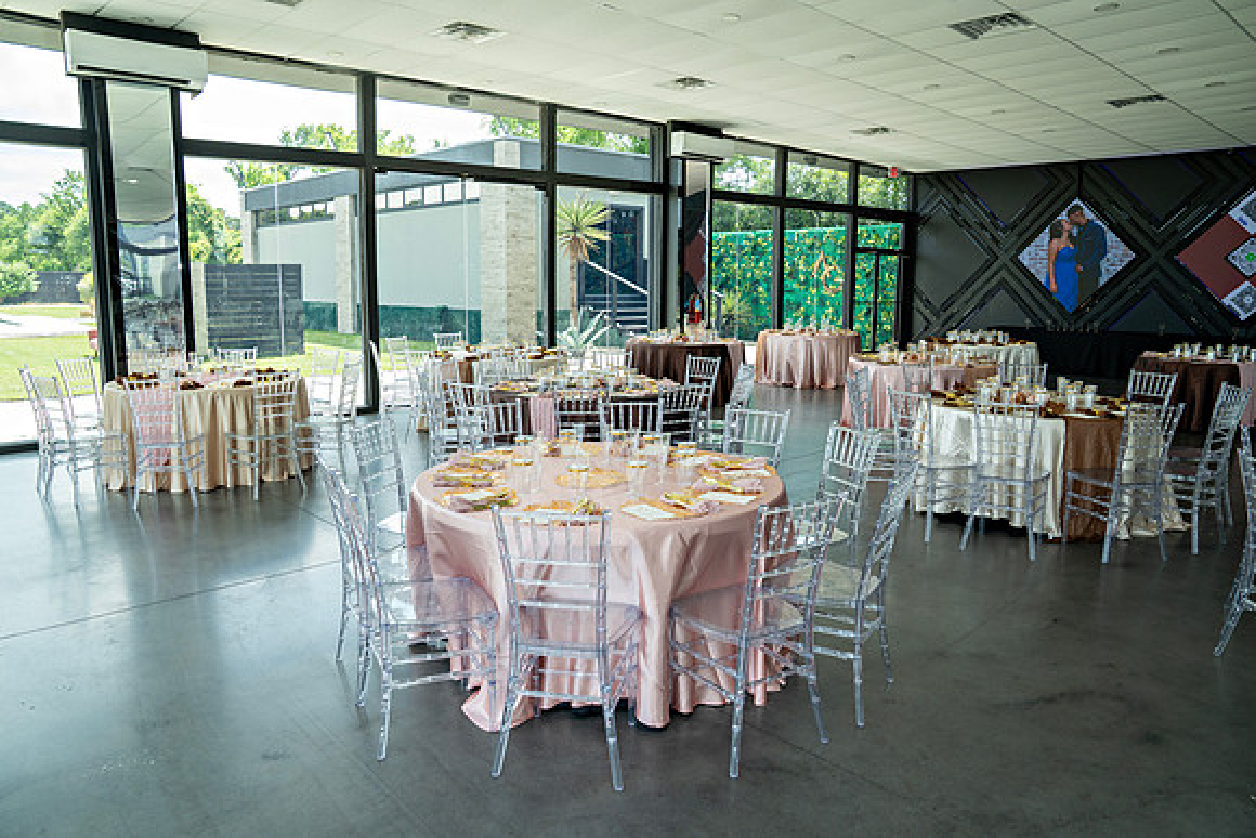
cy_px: 419
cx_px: 628
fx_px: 837
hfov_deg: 73.7
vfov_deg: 53.2
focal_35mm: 24
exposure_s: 1/160
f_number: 5
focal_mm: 24
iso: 400
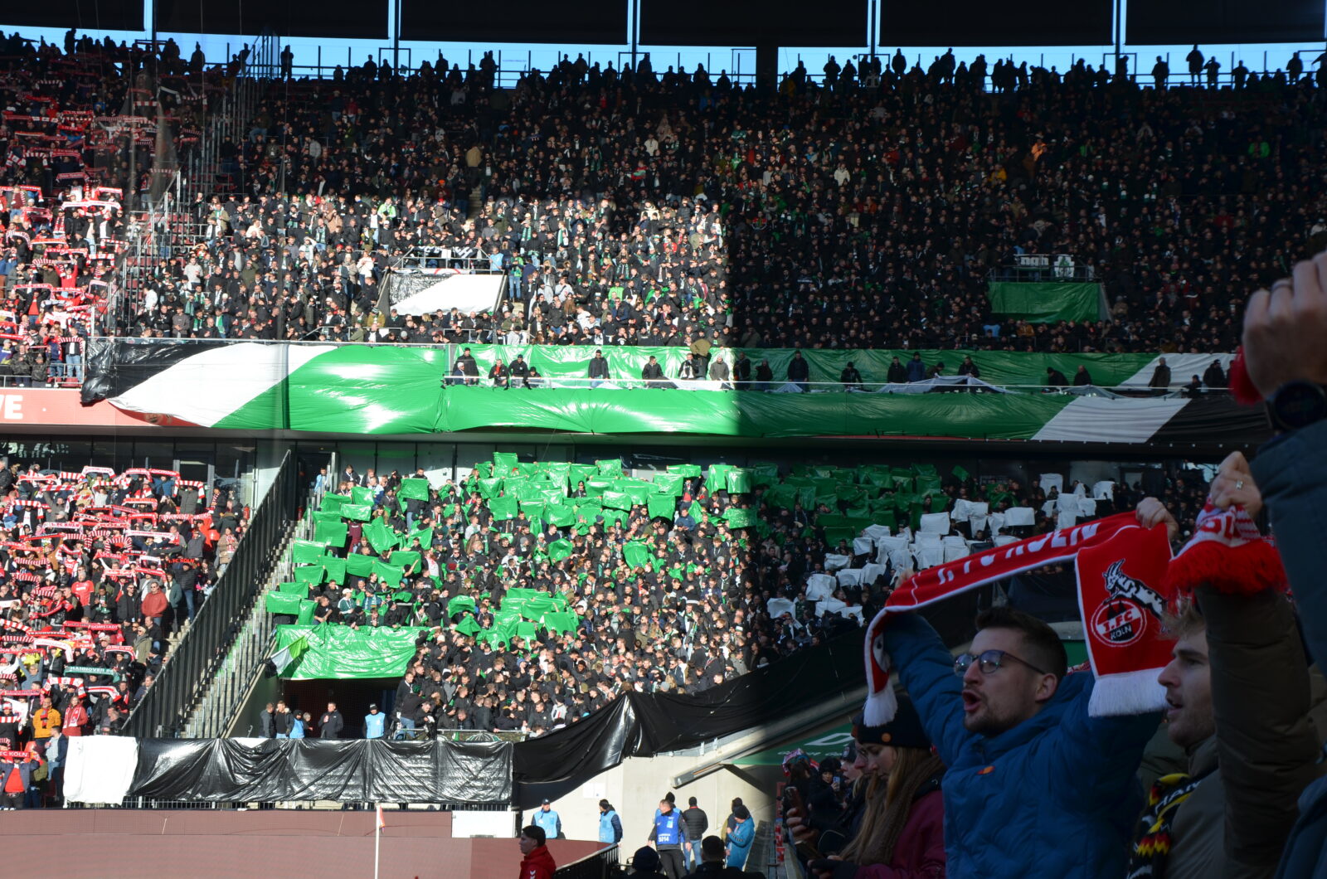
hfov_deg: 28.1
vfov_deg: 18.8
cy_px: 440
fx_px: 2649
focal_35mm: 72
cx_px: 664
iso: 180
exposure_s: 1/250
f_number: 8
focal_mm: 48
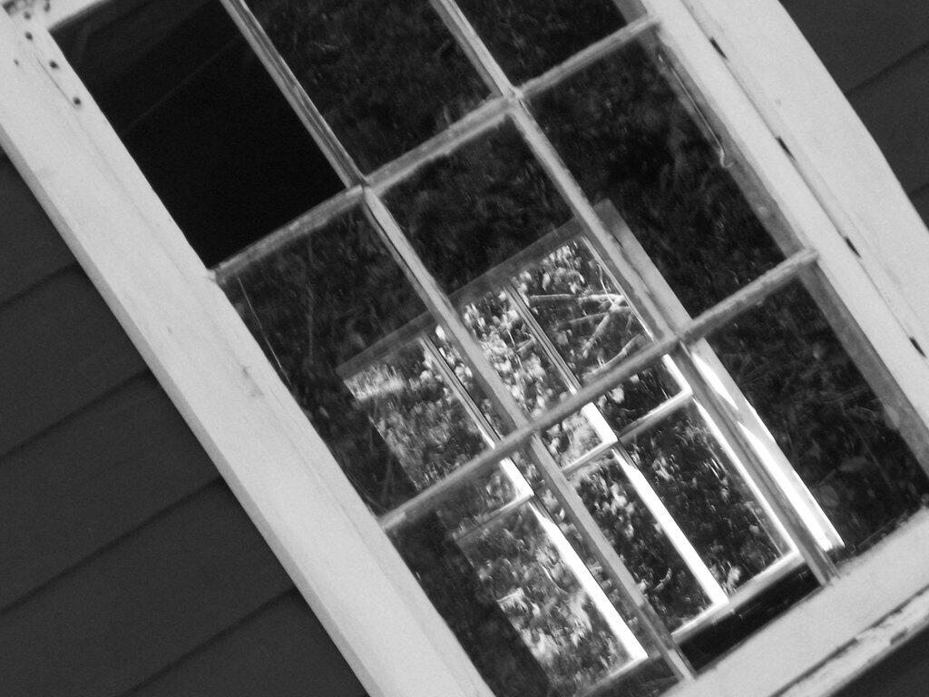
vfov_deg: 6.2
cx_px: 464
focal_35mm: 238
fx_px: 6387
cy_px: 348
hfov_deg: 8.3
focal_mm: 39.5
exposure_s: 1/30
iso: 200
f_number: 8
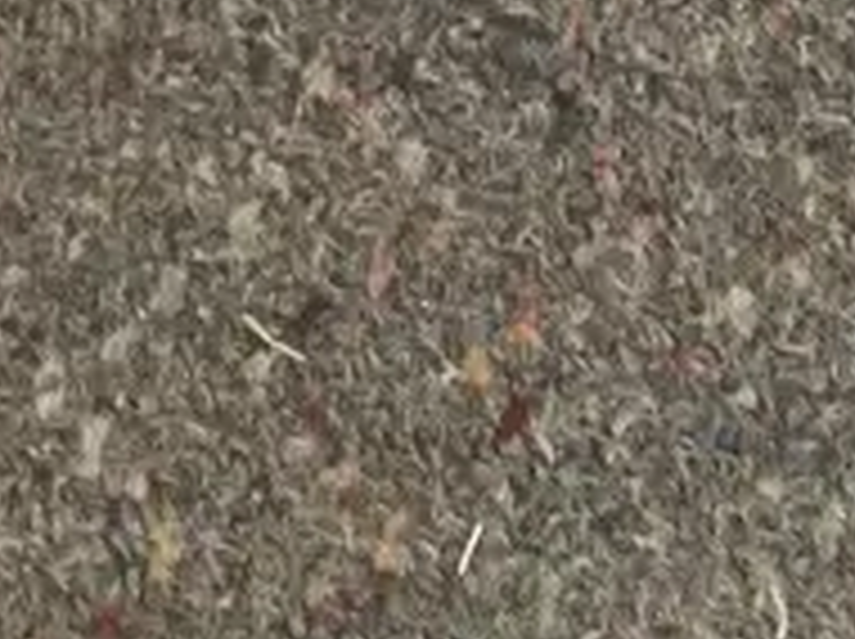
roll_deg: +1.0
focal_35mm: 151
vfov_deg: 9.1
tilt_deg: -44.3
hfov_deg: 12.5
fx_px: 3725
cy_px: -720
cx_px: 1278
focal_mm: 3.99
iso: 80
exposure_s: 1/50
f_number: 1.8
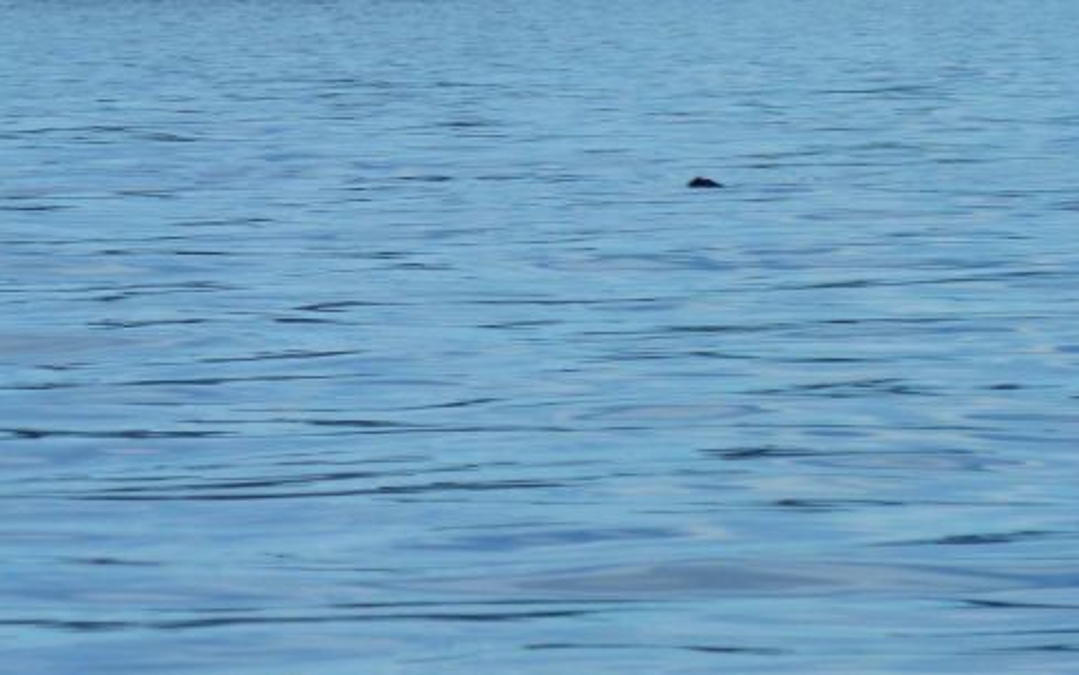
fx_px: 15321
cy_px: 204
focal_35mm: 521
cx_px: 230
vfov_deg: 2.5
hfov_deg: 4.0
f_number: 5.6
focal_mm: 49.2
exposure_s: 1/500
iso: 80
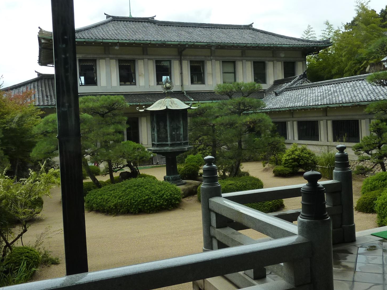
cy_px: 124
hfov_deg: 52.6
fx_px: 391
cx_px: 205
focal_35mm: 35
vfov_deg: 40.6
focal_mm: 4.1
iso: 125
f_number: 4
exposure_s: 1/250
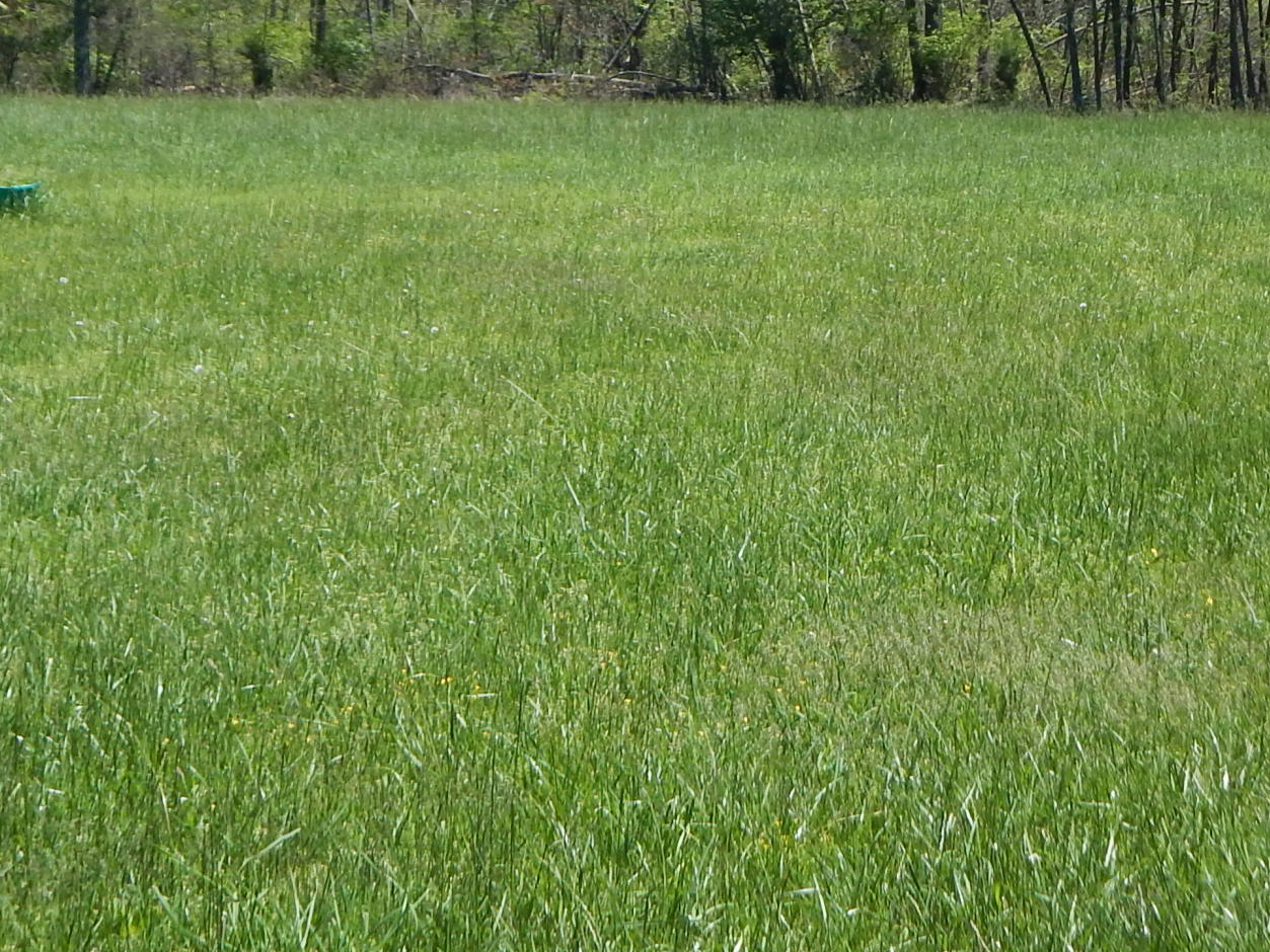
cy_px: -137
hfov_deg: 21.5
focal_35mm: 91
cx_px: 734
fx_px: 3339
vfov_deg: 15.7
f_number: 3.4
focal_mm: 6.8
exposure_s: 1/1000
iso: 125
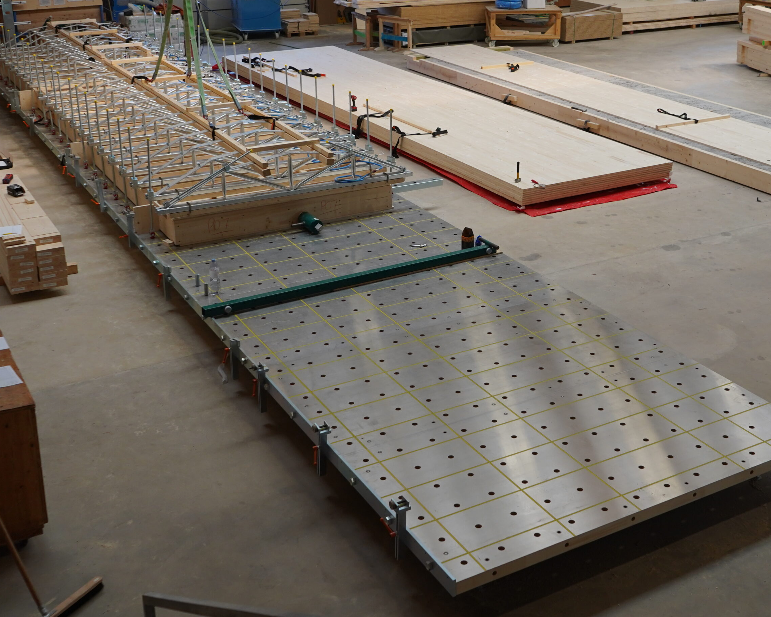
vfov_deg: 32.4
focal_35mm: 46
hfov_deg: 40.0
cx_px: 487
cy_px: 184
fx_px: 1050
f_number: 5.6
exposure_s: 1/400
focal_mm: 28
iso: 800
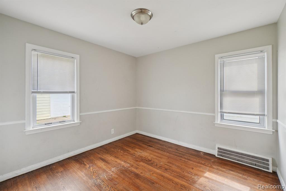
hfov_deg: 100.4
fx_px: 119
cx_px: 143
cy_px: 96
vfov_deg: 77.3
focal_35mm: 15
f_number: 8
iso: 400
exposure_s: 1/20
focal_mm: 10
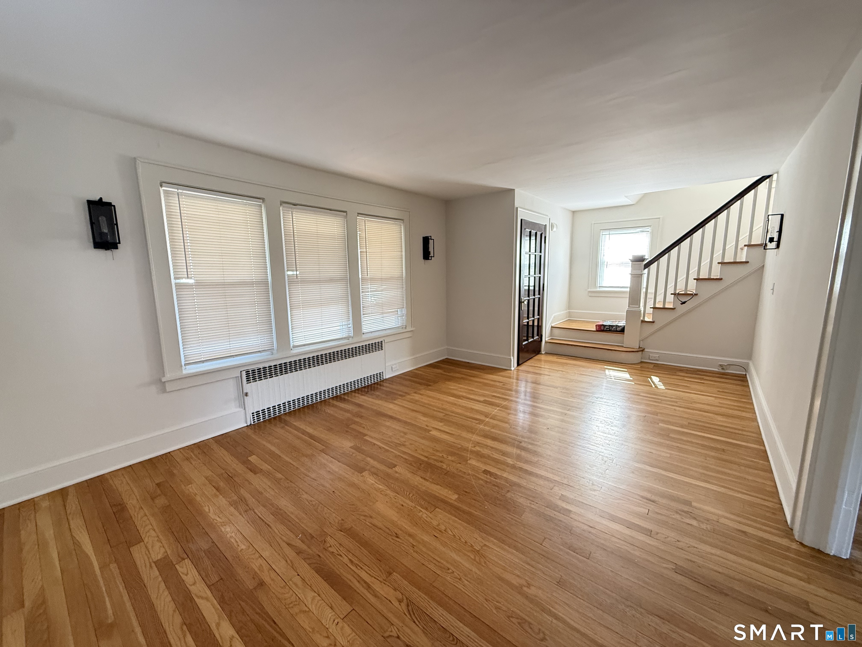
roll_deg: +0.2
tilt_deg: -8.4
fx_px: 349
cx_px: 431
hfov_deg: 102.1
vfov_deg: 85.7
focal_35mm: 14
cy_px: 324
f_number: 2.2
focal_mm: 2.22
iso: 400
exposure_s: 1/65
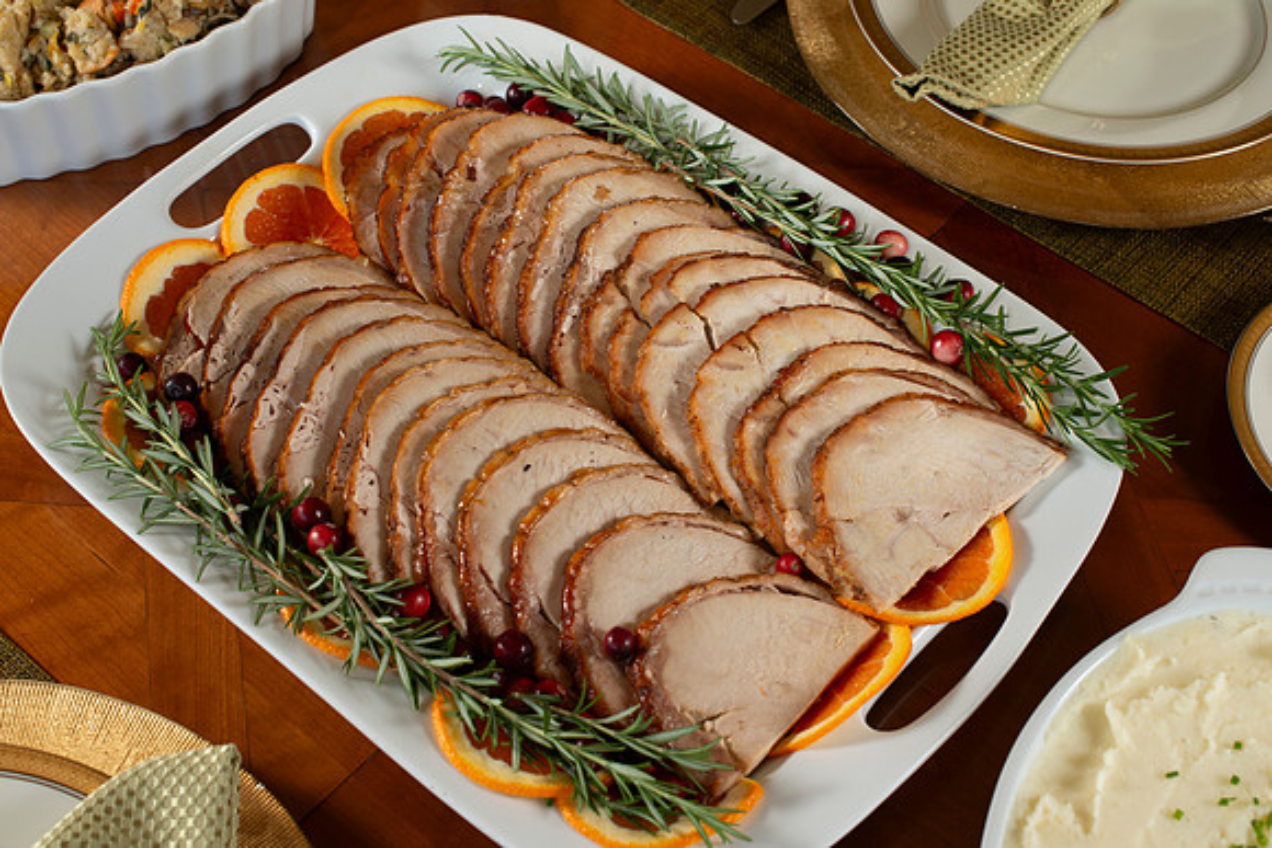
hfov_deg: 39.6
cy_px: 424
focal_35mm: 50
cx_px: 636
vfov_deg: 27.0
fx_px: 1767
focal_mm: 50
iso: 250
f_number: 7.1
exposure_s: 1/100
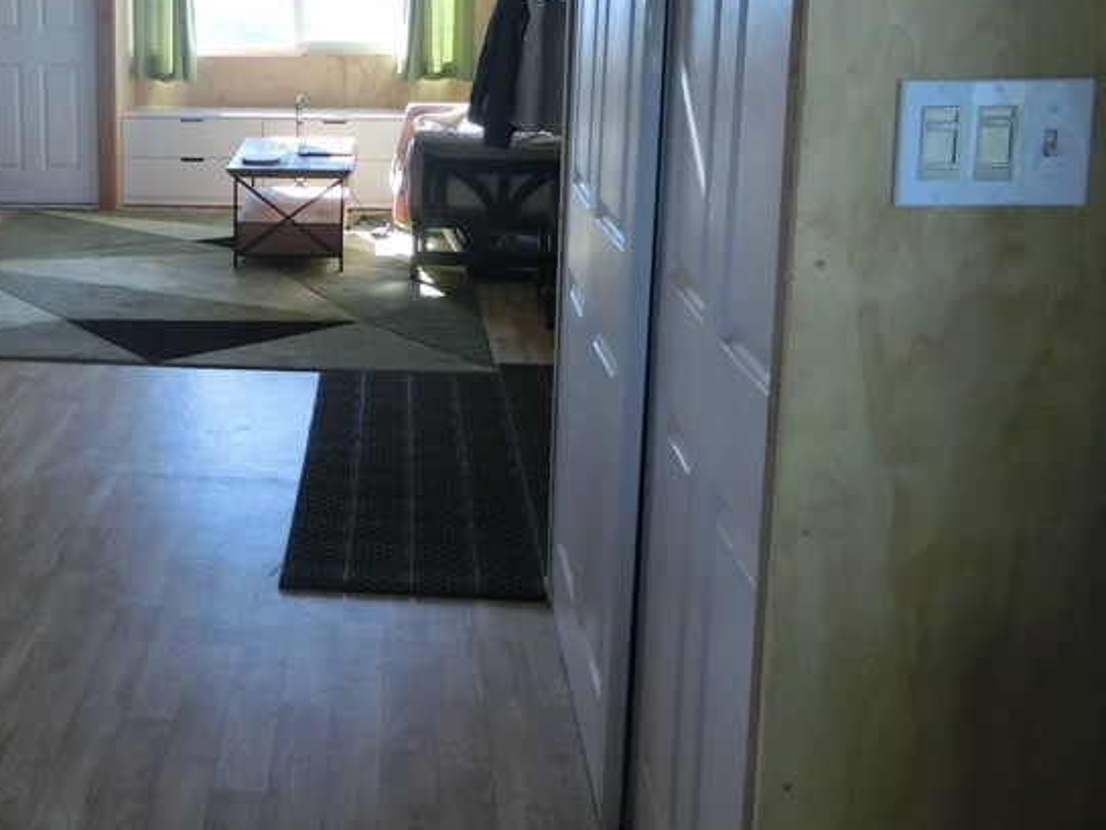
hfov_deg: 38.2
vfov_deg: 30.4
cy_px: 203
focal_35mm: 47
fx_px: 1502
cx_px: 148
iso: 250
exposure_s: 1/125
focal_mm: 4.5
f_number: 3.5
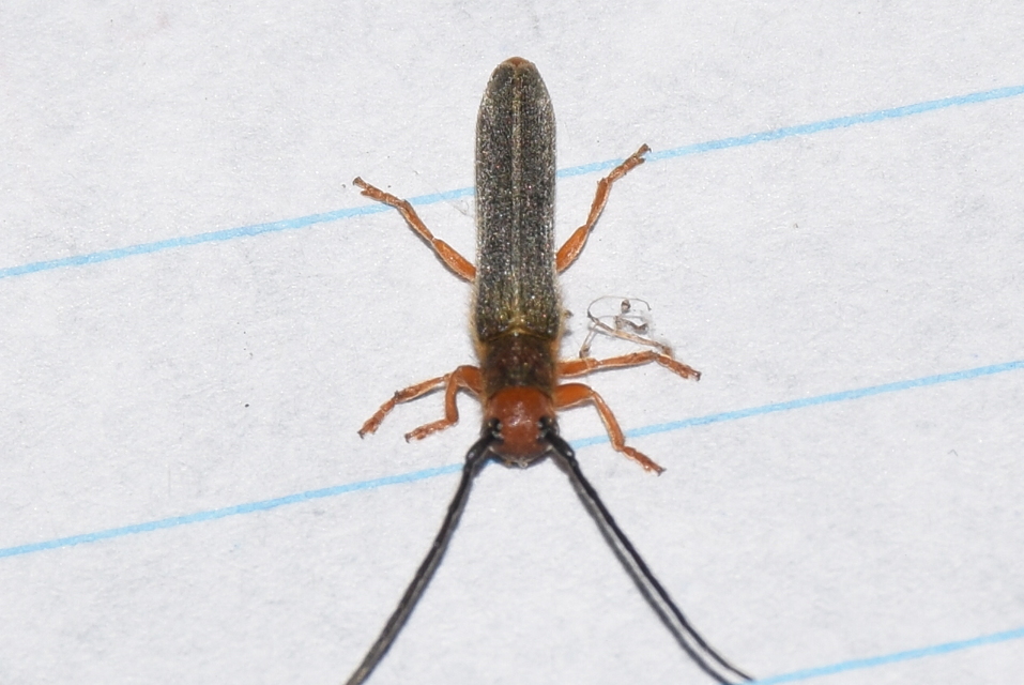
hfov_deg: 9.8
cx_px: 512
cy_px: 342
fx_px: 5979
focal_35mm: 210
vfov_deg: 6.6
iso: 100
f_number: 11
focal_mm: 140
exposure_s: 1/160
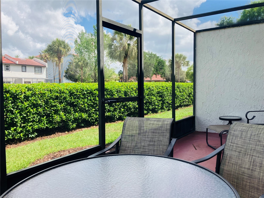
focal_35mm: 28
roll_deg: +1.4
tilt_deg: -2.6
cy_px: 99
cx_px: 132
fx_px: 214
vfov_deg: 49.7
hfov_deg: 63.4
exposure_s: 1/578
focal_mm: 3.99
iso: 32
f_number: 1.8
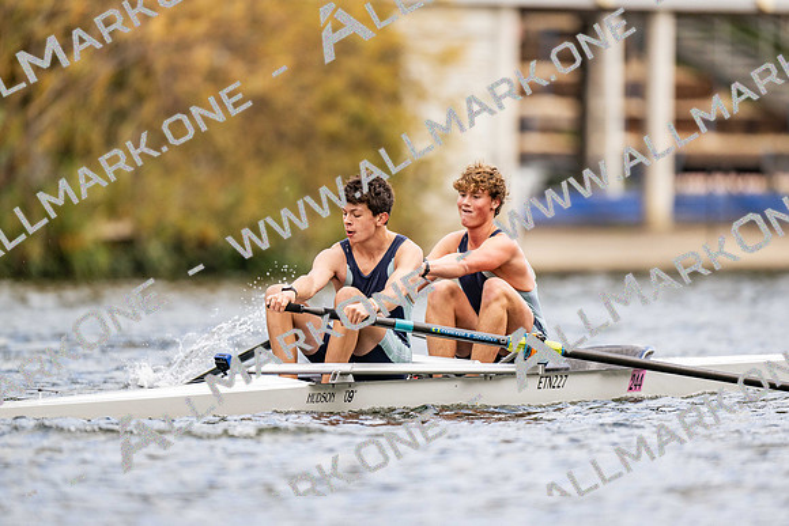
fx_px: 13159
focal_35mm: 600
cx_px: 394
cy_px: 263
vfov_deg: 2.3
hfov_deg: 3.4
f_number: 4
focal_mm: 600
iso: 560
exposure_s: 1/2500
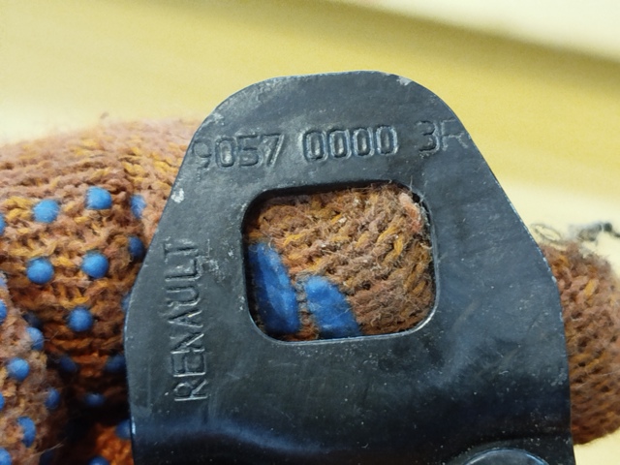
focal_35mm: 72
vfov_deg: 20.4
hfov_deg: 27.0
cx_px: 310
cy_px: 232
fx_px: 1290
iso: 500
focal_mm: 5.31
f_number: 1.7
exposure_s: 1/20
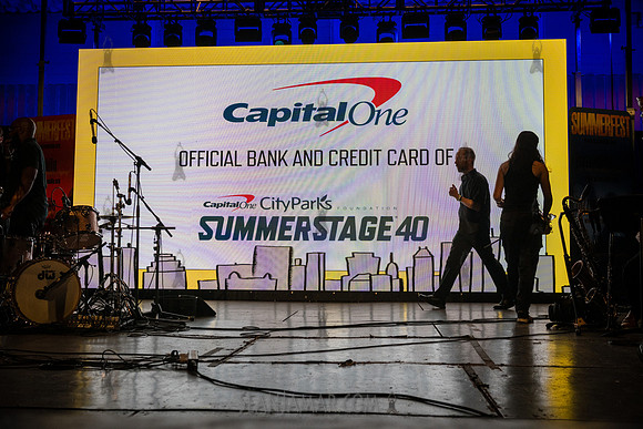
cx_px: 322
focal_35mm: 42
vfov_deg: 31.9
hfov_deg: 46.4
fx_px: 750
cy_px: 214
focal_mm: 42
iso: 1600
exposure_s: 1/3200
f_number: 4.5
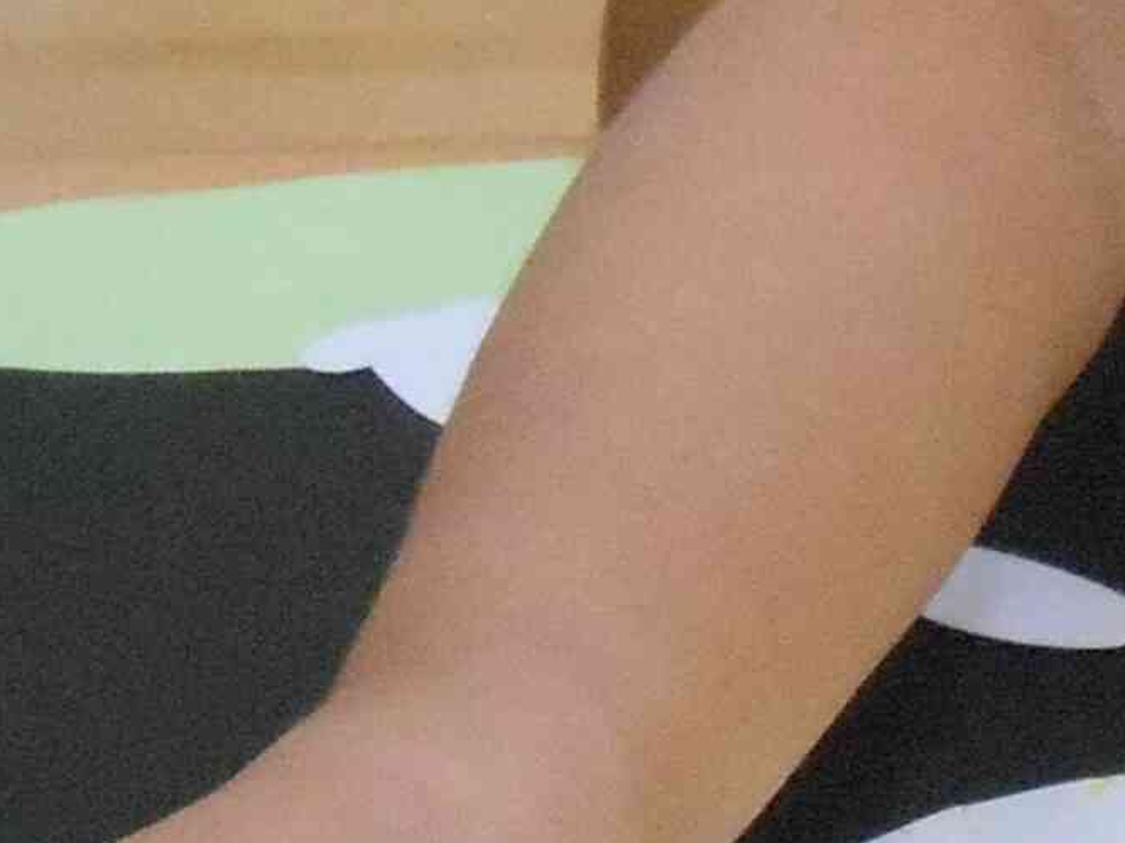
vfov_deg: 9.1
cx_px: 1882
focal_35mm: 161
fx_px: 5231
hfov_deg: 11.6
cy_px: -41
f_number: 3.4
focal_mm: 4.7
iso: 800
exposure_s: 1/160
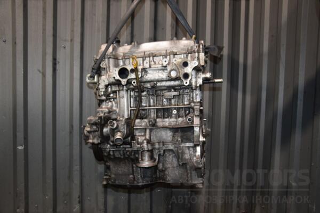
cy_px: 106
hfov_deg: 59.5
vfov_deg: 41.7
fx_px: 280
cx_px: 160
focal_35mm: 32
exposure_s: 1/60
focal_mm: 21
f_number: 5
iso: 800
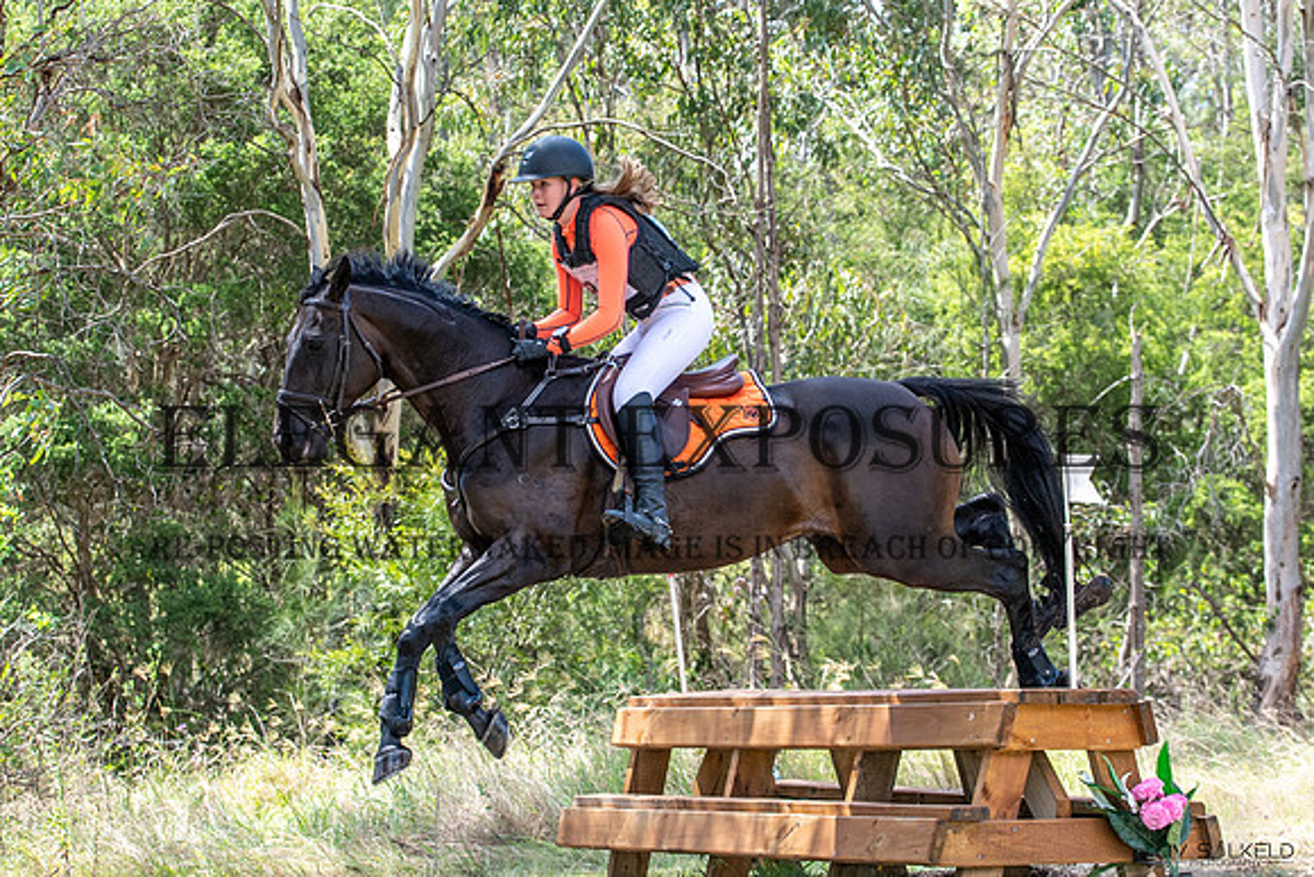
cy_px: 438
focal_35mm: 105
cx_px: 657
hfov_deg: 19.5
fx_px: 3833
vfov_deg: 13.0
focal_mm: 70
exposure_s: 1/2000
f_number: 3.5
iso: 450
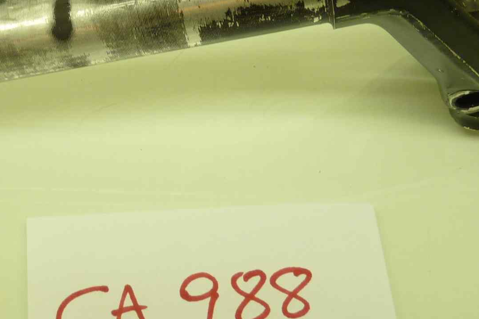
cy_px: 127
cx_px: 128
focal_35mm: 62
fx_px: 825
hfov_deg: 31.9
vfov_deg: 21.9
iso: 80
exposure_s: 1/30
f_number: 3.3
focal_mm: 4.1
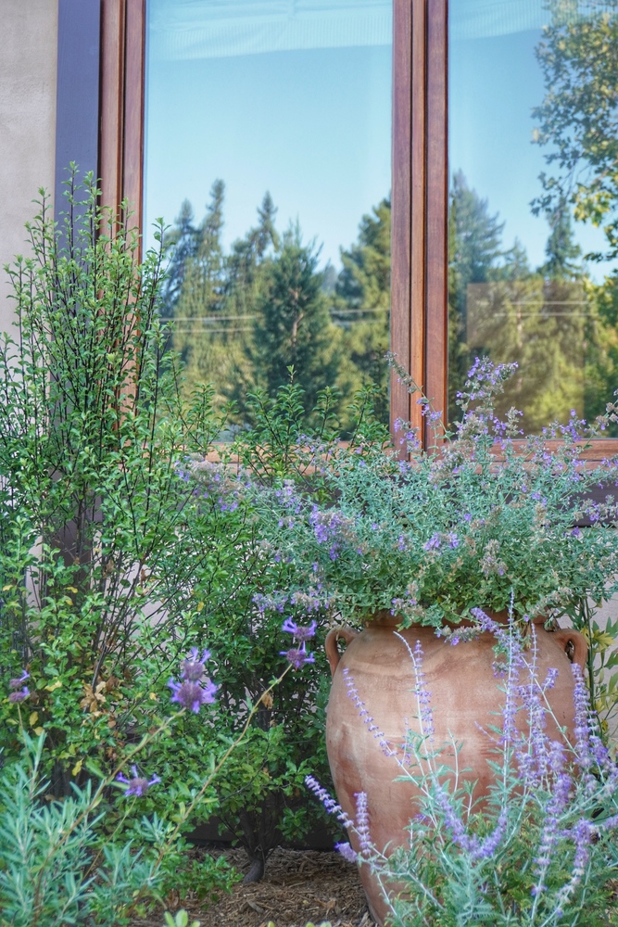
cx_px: 309
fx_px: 1506
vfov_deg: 34.2
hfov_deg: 23.2
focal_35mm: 58
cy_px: 464
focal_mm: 39
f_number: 5.6
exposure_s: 1/160
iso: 800
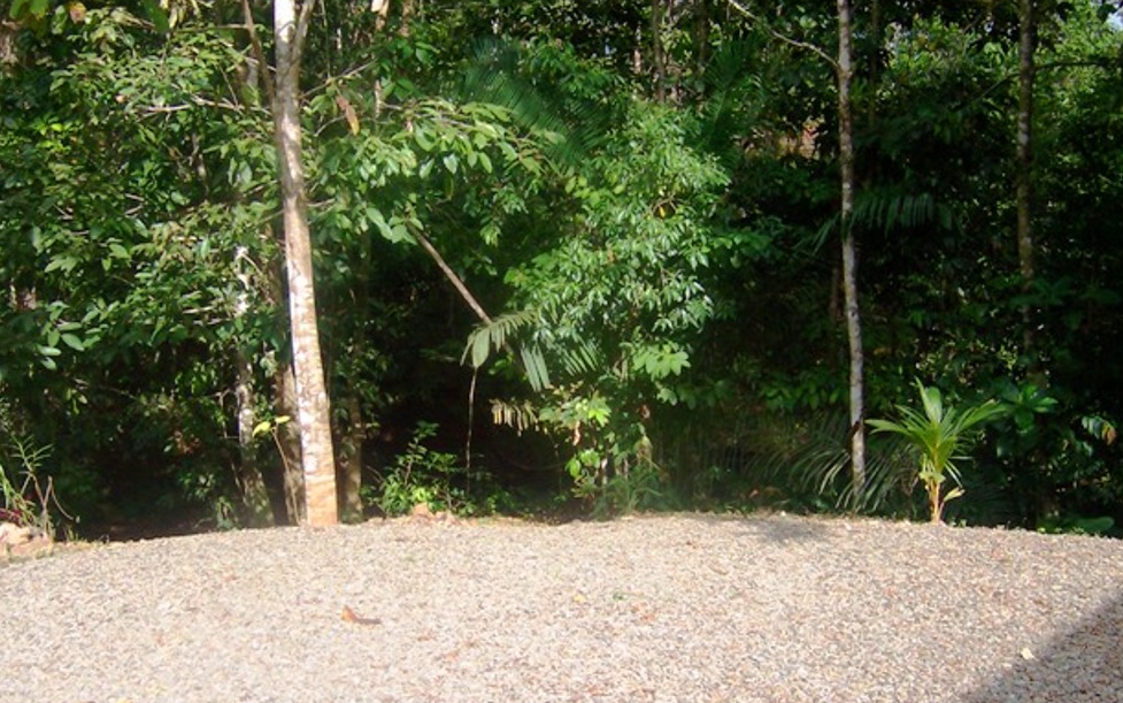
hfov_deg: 49.3
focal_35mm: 40
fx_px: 1224
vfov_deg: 31.9
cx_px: 560
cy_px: 407
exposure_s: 1/350
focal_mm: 5.6
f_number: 4
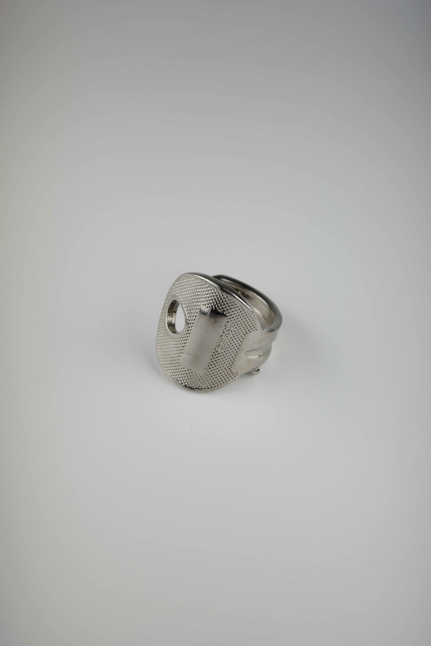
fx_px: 718
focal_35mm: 40
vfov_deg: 48.5
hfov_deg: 33.4
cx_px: 216
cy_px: 323
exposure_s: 1/50
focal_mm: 26
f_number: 6.3
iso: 100
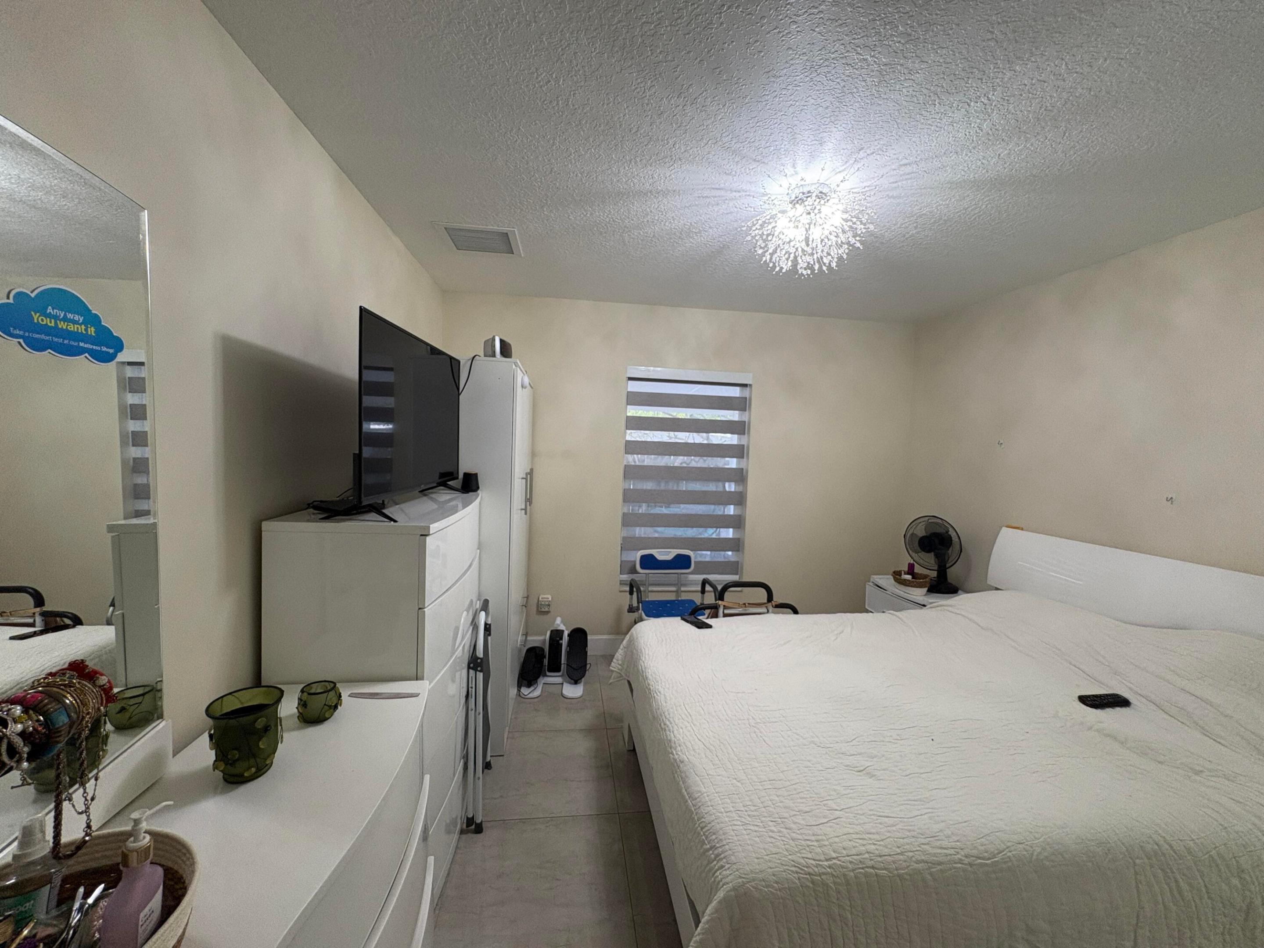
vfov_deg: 85.7
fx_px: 511
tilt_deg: -3.3
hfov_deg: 102.1
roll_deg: -1.8
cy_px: 474
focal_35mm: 14
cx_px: 632
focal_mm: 2.22
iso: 160
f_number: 2.2
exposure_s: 1/60
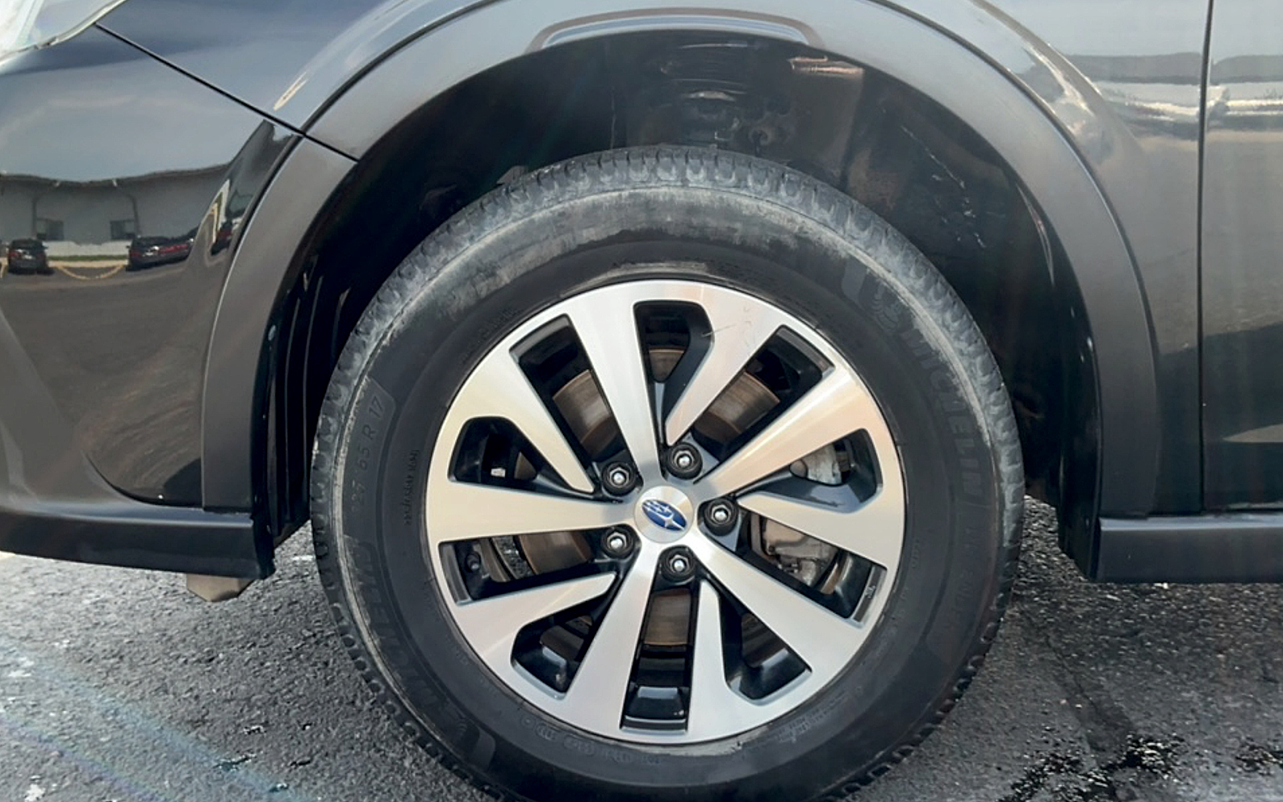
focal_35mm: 32
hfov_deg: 59.6
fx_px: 1119
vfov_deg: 39.4
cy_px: 374
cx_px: 639
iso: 20
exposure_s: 1/168
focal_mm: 3
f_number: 1.8
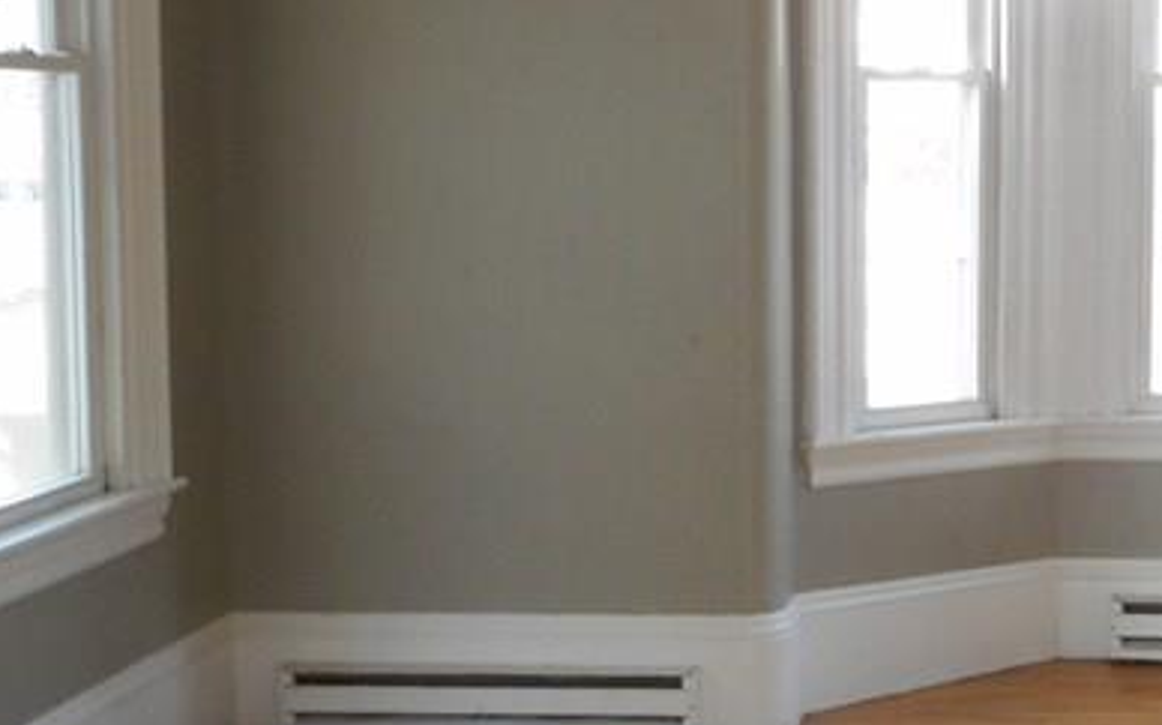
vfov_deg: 18.6
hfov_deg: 27.8
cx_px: 1135
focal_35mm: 70
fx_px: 2215
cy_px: 330
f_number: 3.7
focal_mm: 4.5
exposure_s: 1/30
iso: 200
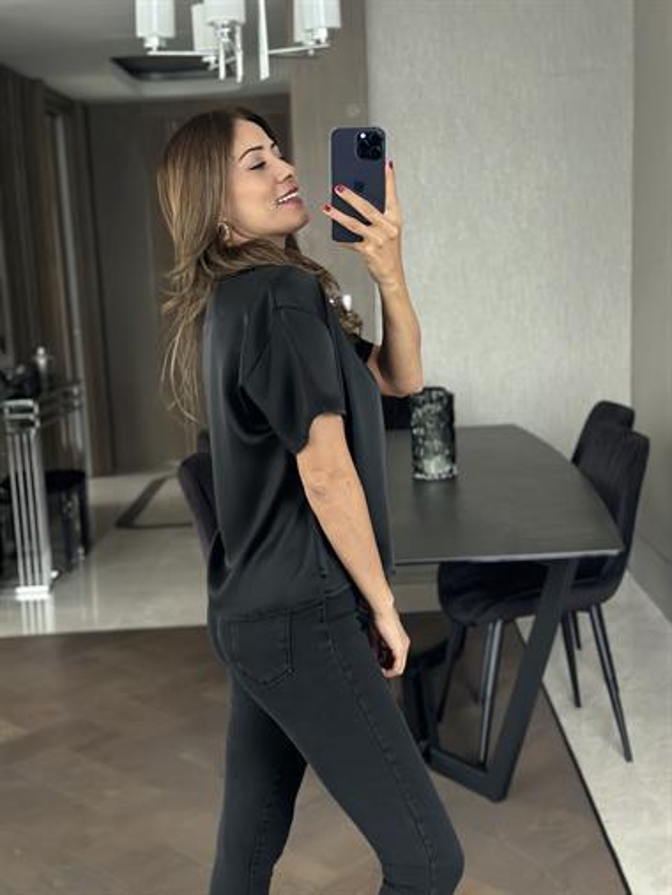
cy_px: 448
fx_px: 1241
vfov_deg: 39.6
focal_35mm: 48
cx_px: 336
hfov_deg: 30.3
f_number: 1.78
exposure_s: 1/40
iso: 500
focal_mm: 6.86
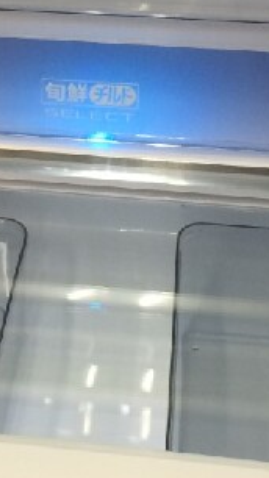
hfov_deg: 12.9
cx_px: 42
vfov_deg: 22.7
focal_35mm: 93
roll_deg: +1.3
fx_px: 1180
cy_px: 109
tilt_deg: -36.1
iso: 40
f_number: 2.2
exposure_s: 1/40
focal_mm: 4.15
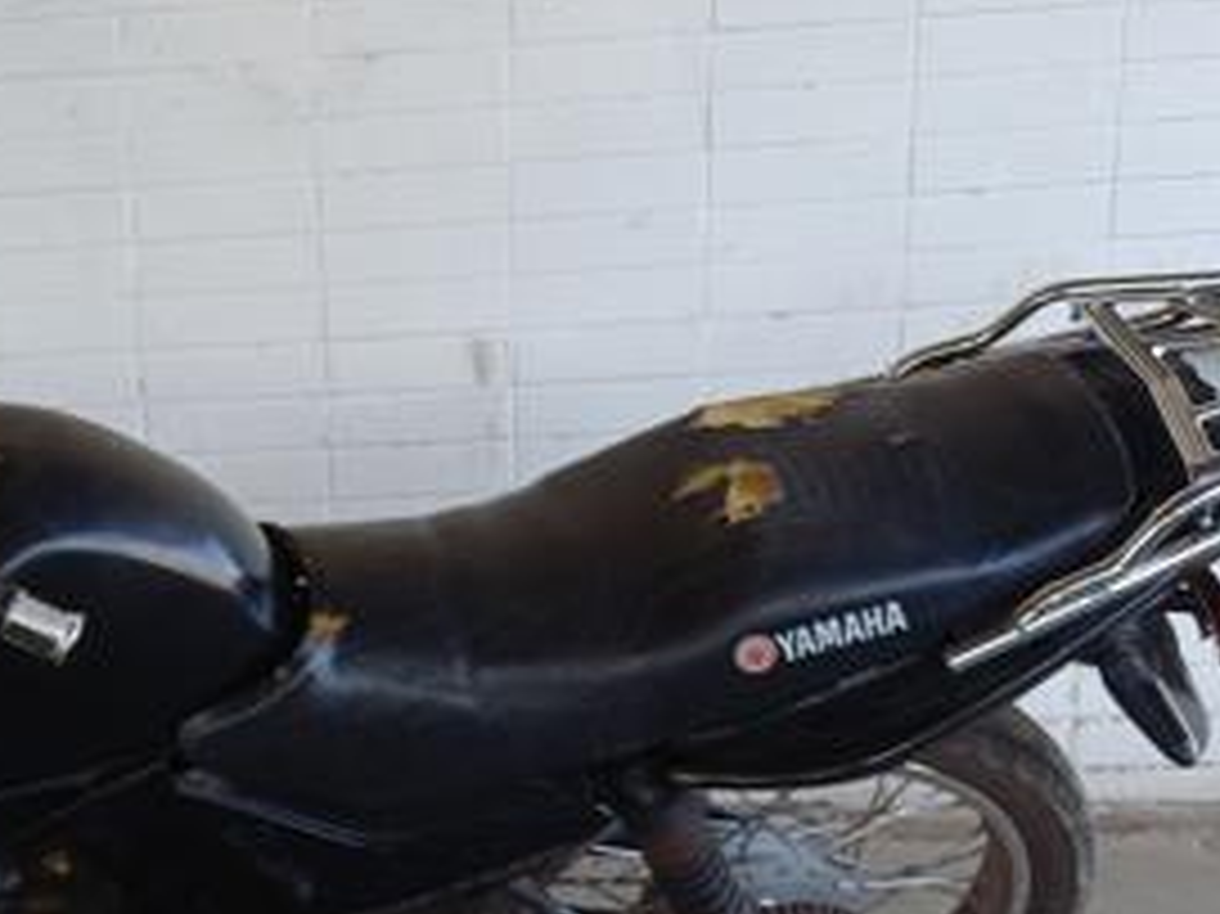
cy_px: 594
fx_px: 2078
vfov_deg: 24.7
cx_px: 221
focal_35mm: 59
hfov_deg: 31.7
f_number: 1.8
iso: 64
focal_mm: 4.65
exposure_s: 1/100
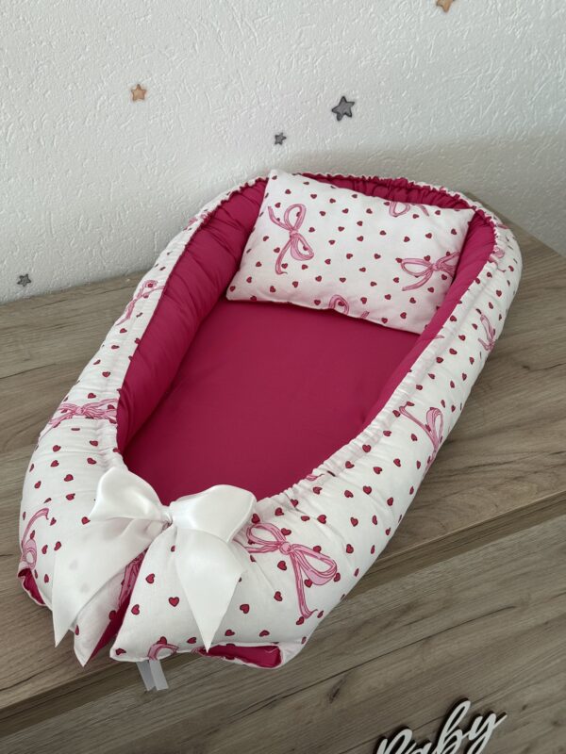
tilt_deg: -35.8
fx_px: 1046
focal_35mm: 48
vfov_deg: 39.7
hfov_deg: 30.3
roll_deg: +0.8
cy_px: 377
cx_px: 283
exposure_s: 1/121
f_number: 1.78
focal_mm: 6.76
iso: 80
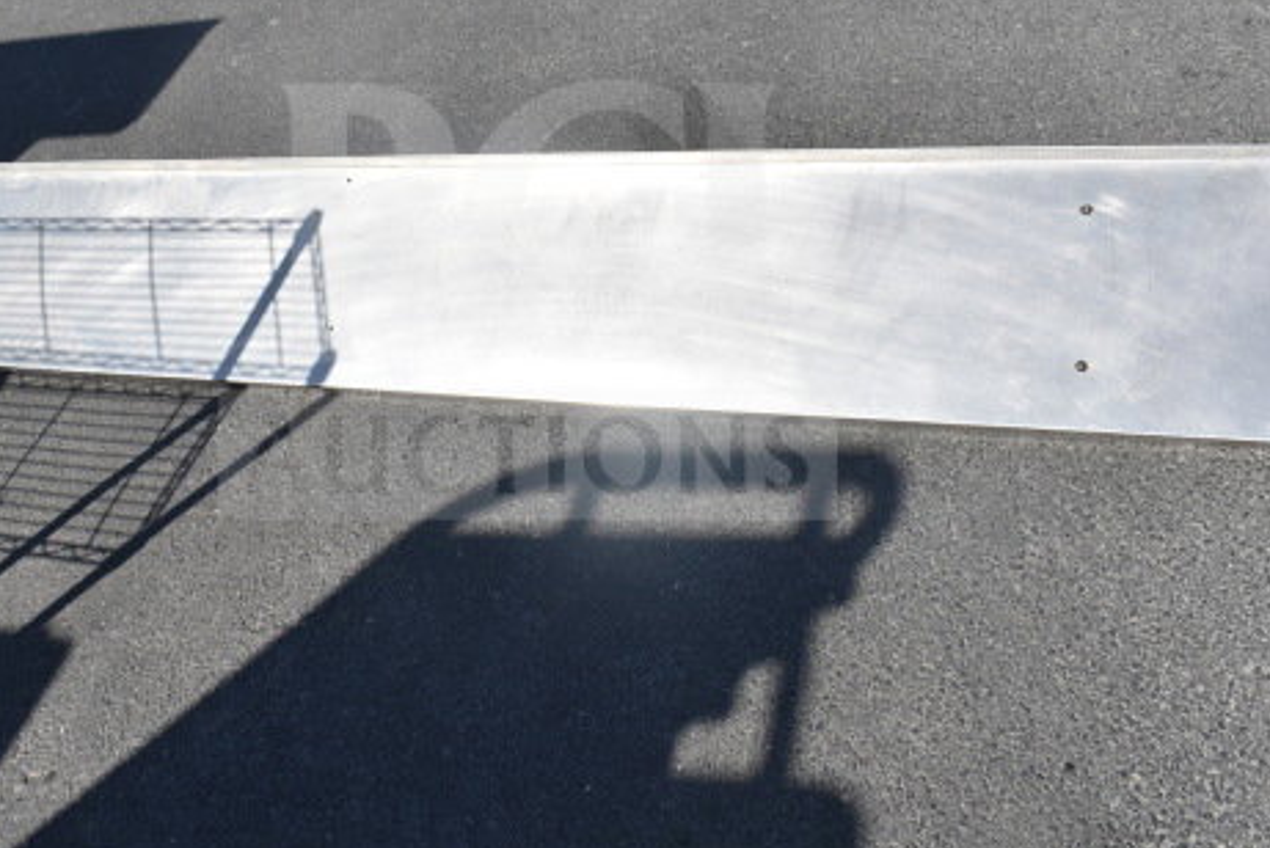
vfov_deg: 29.3
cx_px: 526
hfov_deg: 42.9
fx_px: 1612
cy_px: 301
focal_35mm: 46
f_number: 10
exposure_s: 1/400
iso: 200
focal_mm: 23
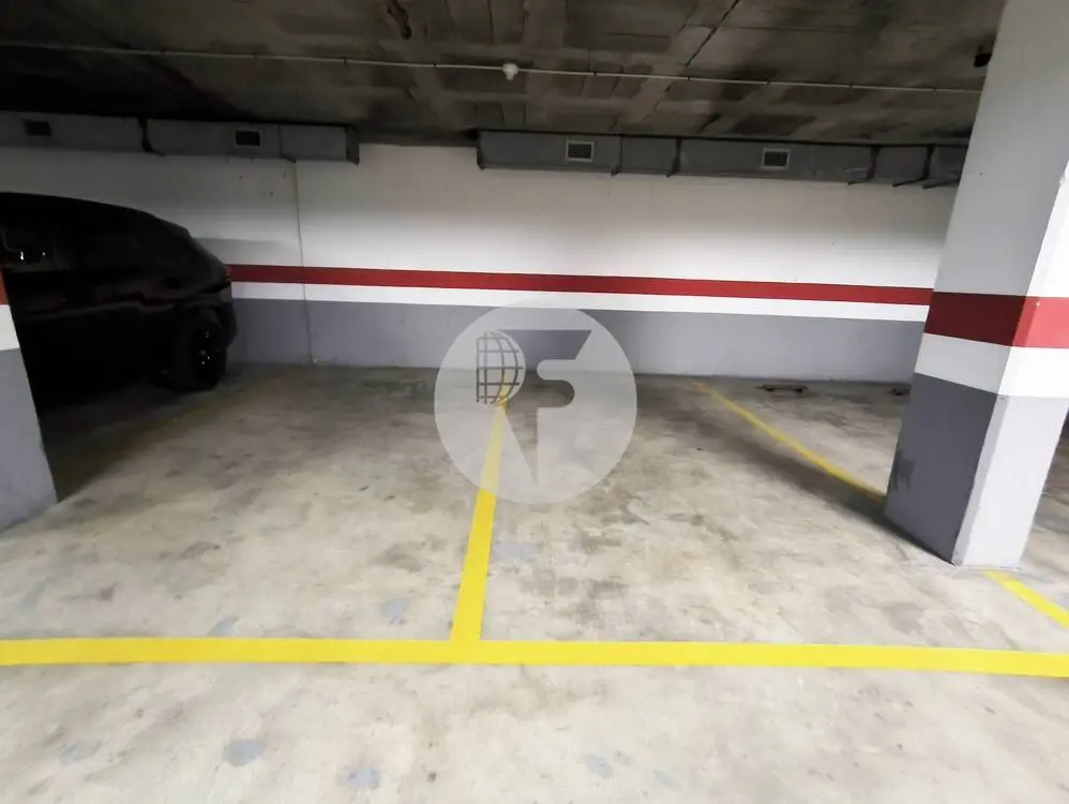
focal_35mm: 15
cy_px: 402
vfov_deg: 81.8
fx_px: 464
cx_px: 534
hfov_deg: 98.1
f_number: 2.2
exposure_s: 1/9.09
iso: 1250
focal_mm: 1.65
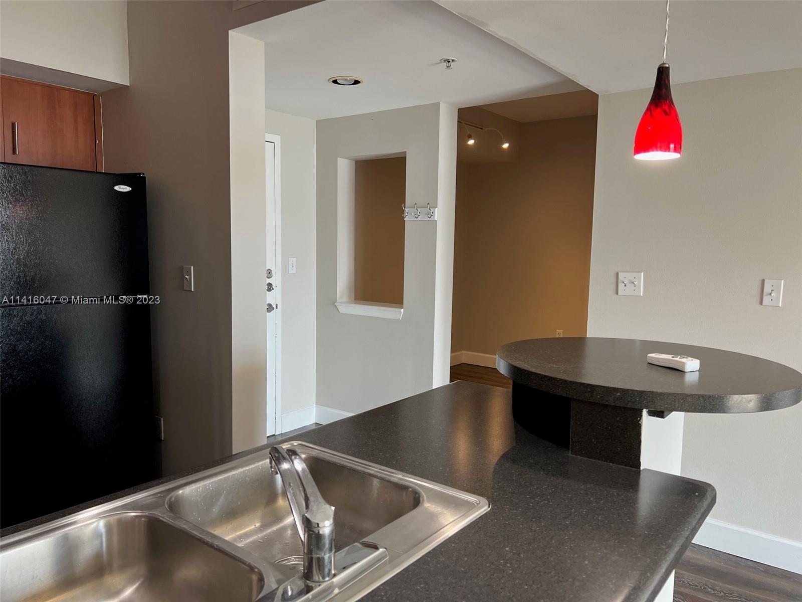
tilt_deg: -6.2
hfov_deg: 67.3
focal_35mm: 26
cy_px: 301
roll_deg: -0.9
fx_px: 602
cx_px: 401
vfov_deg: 53.1
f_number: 1.5
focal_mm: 5.7
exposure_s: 1/120
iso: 125
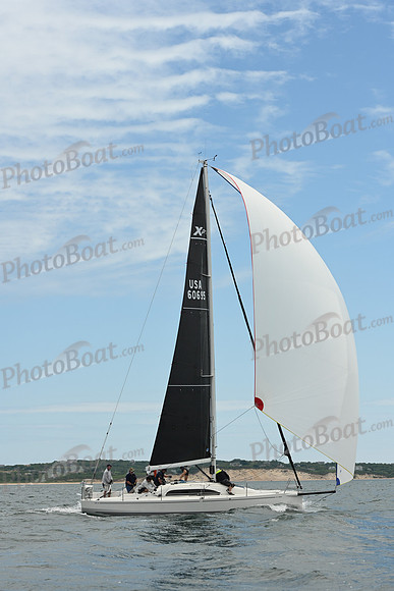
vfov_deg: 20.4
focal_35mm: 100
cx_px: 197
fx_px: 1641
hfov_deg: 13.7
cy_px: 296
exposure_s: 1/1000
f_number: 9
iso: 320
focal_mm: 100
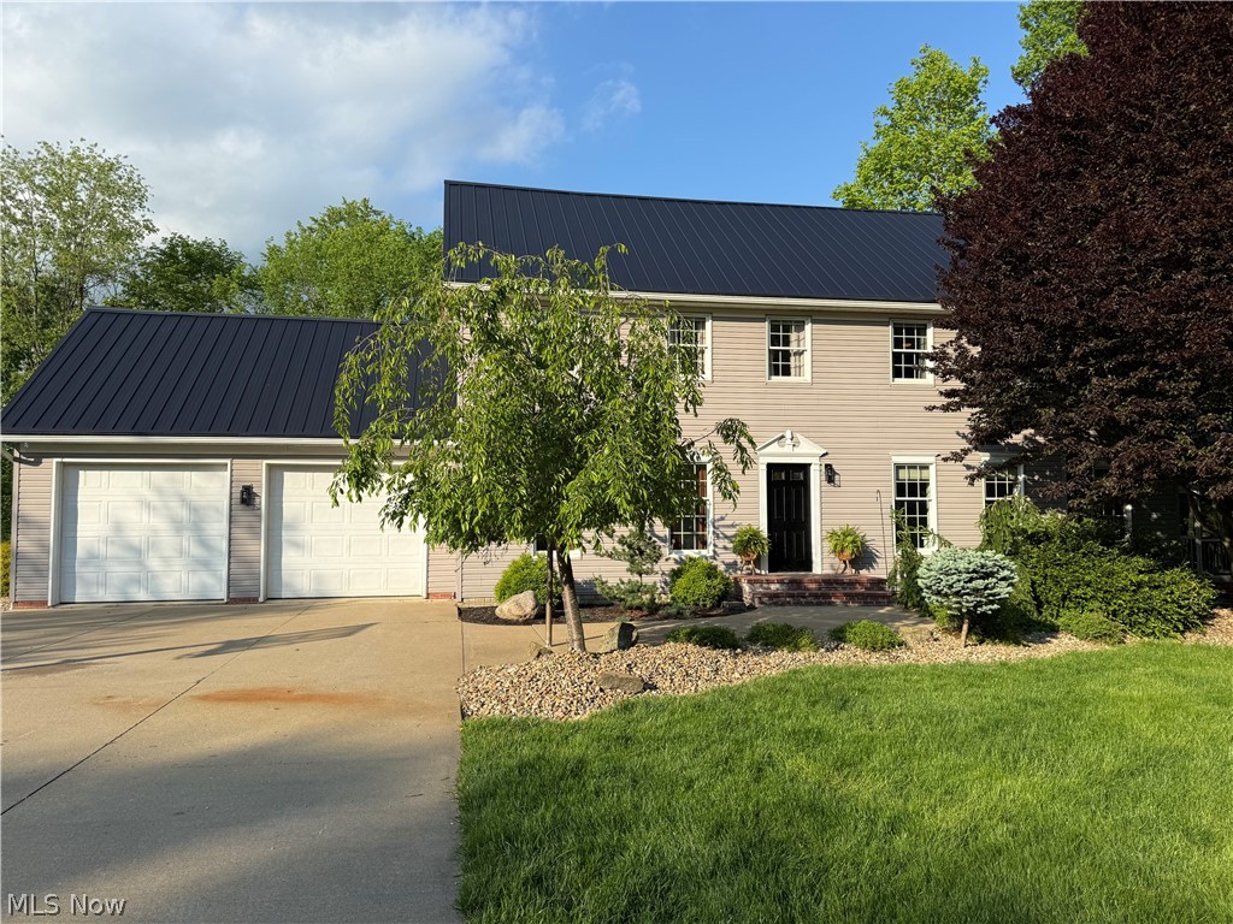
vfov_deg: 56.8
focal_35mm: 24
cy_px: 462
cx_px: 616
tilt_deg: +2.5
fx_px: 855
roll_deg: +1.0
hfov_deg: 71.6
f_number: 1.78
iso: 80
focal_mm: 6.76
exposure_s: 1/3279
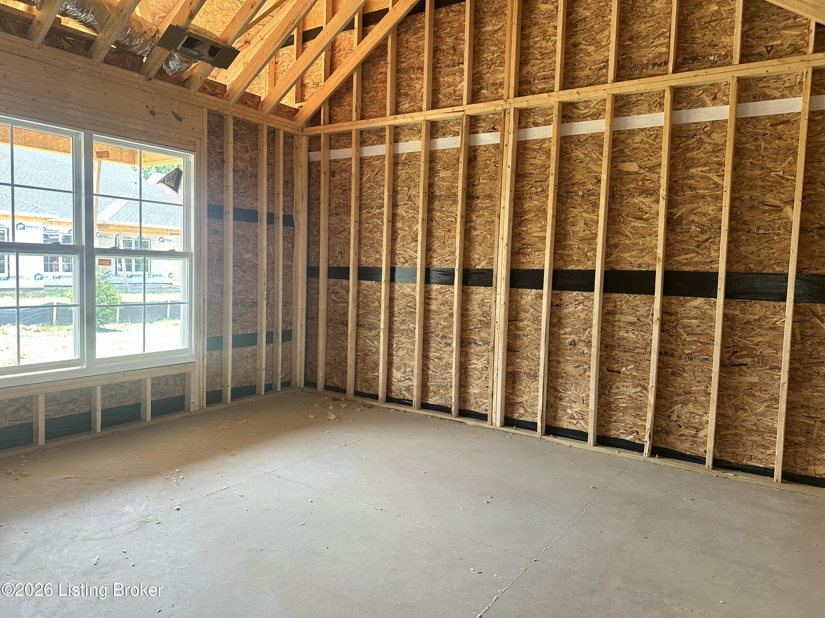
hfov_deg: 71.6
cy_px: 309
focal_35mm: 24
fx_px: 572
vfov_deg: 56.8
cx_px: 412
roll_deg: -1.5
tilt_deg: -2.6
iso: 160
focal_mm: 6.86
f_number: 1.78
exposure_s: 1/121
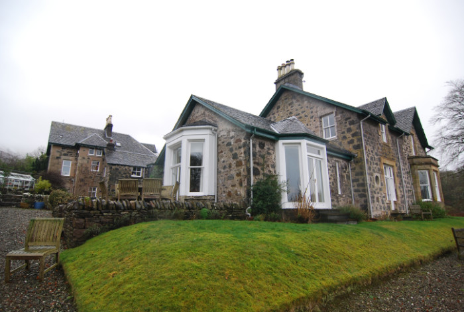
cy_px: 156
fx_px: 232
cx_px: 232
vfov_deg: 67.6
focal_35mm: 18
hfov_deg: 89.9
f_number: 4.5
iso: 200
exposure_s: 1/60
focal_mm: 12
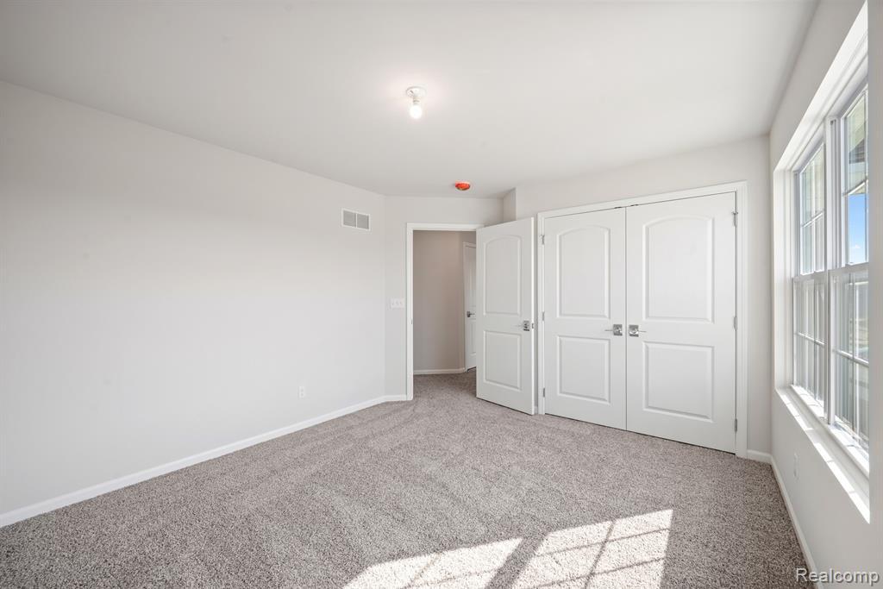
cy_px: 294
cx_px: 442
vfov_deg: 81.2
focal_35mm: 14
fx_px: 343
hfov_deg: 104.2
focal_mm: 14
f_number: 9
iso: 80
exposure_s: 1/5
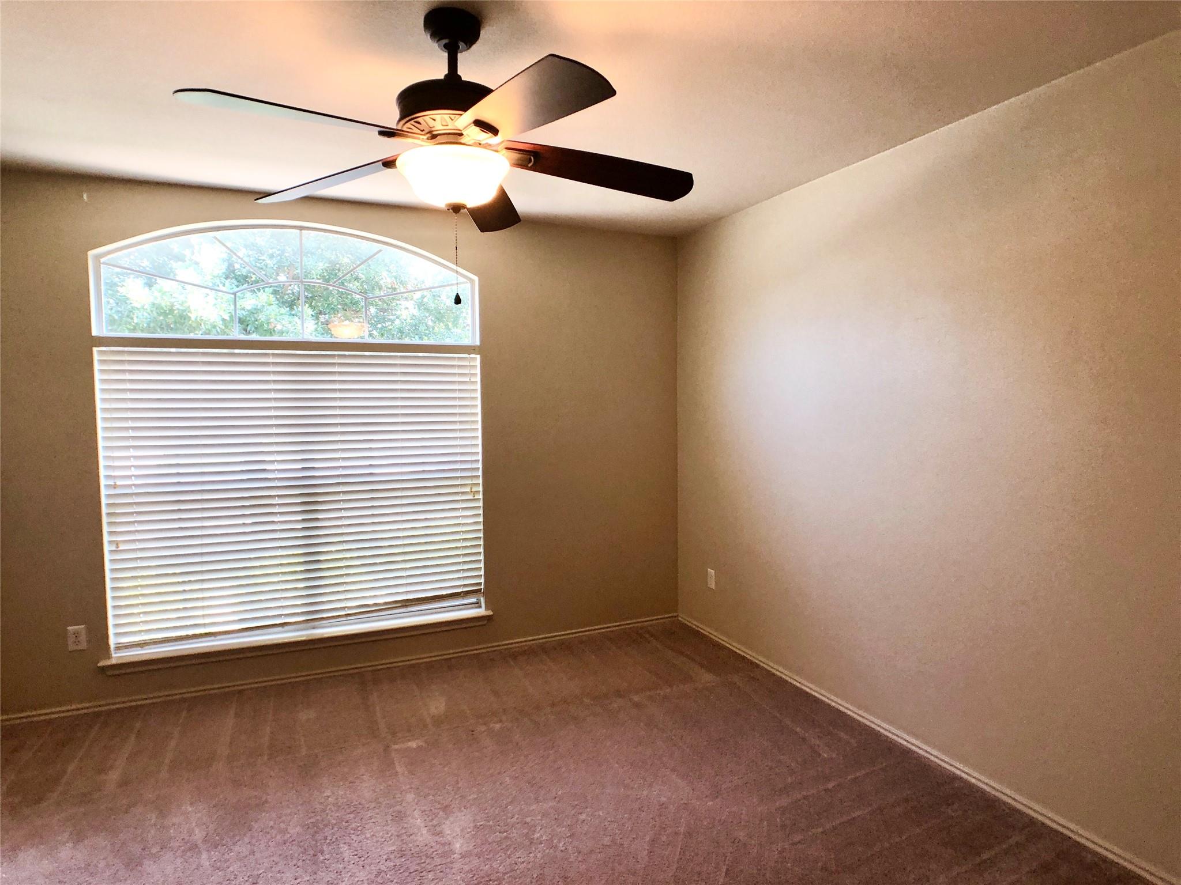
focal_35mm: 28
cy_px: 442
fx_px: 955
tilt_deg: -2.7
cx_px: 590
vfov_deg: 49.7
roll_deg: +0.8
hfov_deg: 63.4
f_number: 1.8
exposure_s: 1/40
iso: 20
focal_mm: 4
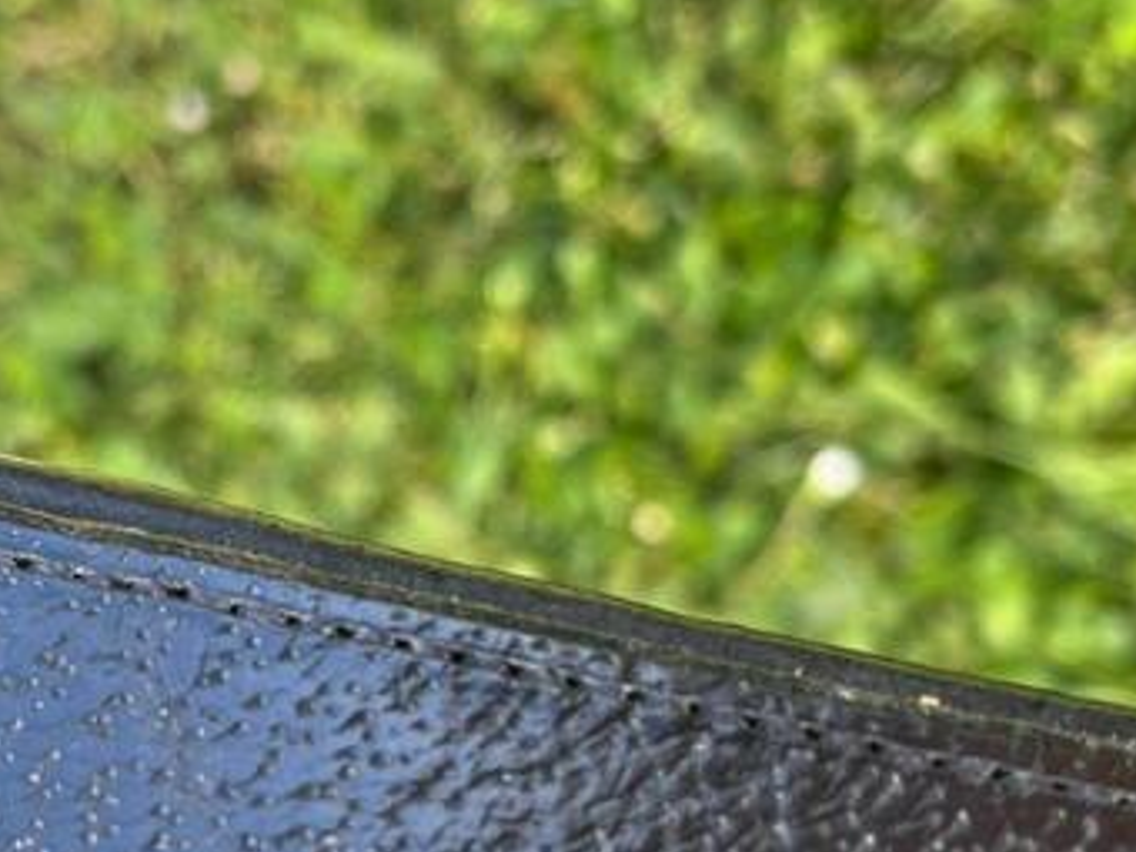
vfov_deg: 29.5
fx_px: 1608
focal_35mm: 49
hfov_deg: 38.4
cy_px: 558
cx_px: 364
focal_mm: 5.1
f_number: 1.6
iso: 32
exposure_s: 1/122
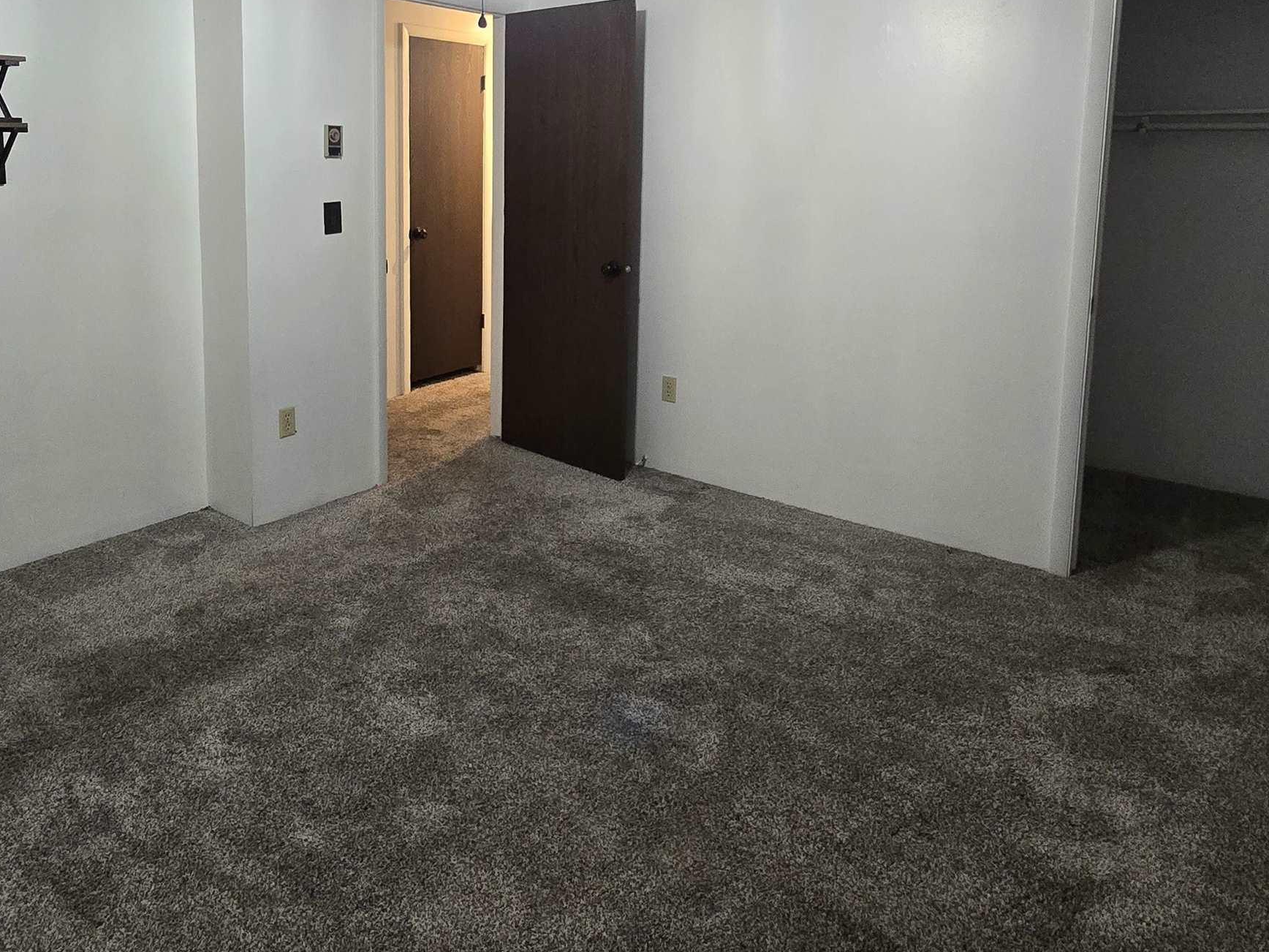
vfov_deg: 56.8
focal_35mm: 23
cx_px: 568
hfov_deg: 73.7
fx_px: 843
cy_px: 273
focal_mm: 2.2
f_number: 2.2
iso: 640
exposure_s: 1/60
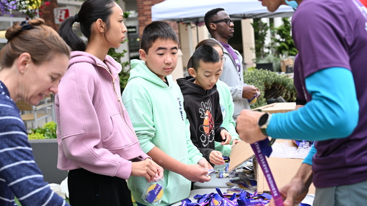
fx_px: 564
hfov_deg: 36.0
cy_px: 86
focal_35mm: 58
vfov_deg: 20.7
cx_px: 184
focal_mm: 55
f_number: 4
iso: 1600
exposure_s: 1/320
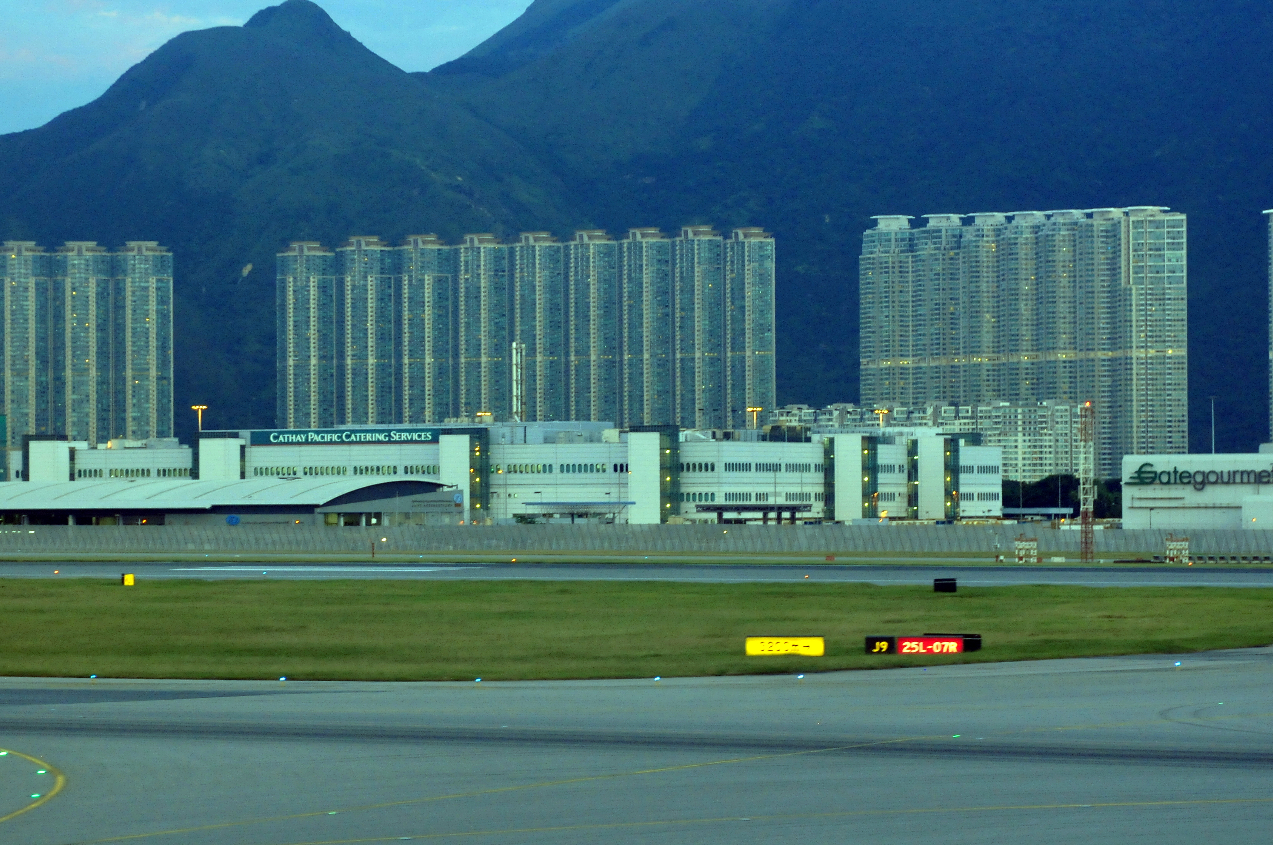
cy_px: 429
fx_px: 4627
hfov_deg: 15.7
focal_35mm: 131
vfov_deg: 10.4
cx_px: 642
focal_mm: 70
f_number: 4
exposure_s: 1/60
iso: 800
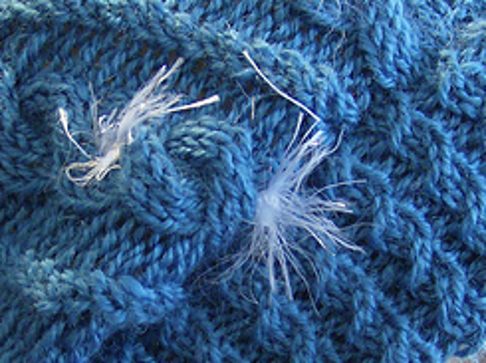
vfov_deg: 15.6
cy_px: 279
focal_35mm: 94
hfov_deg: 20.8
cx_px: 163
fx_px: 1318
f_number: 2.8
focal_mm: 6
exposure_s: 1/19.2
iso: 200
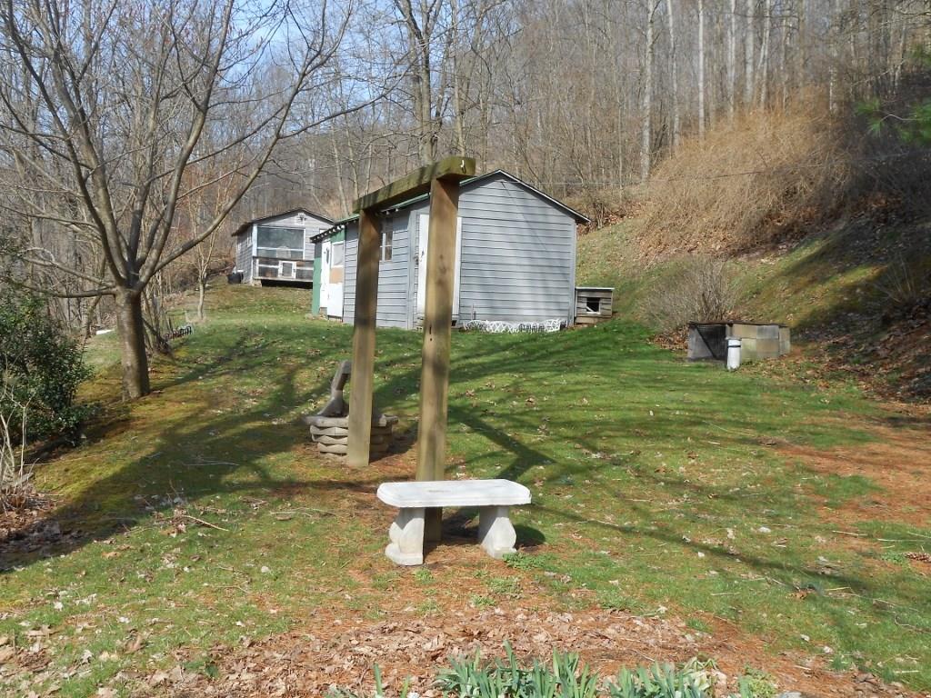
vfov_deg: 37.7
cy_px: 349
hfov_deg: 49.0
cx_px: 466
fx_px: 1022
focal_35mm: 38
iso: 80
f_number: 4.2
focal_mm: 6.8
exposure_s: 1/320
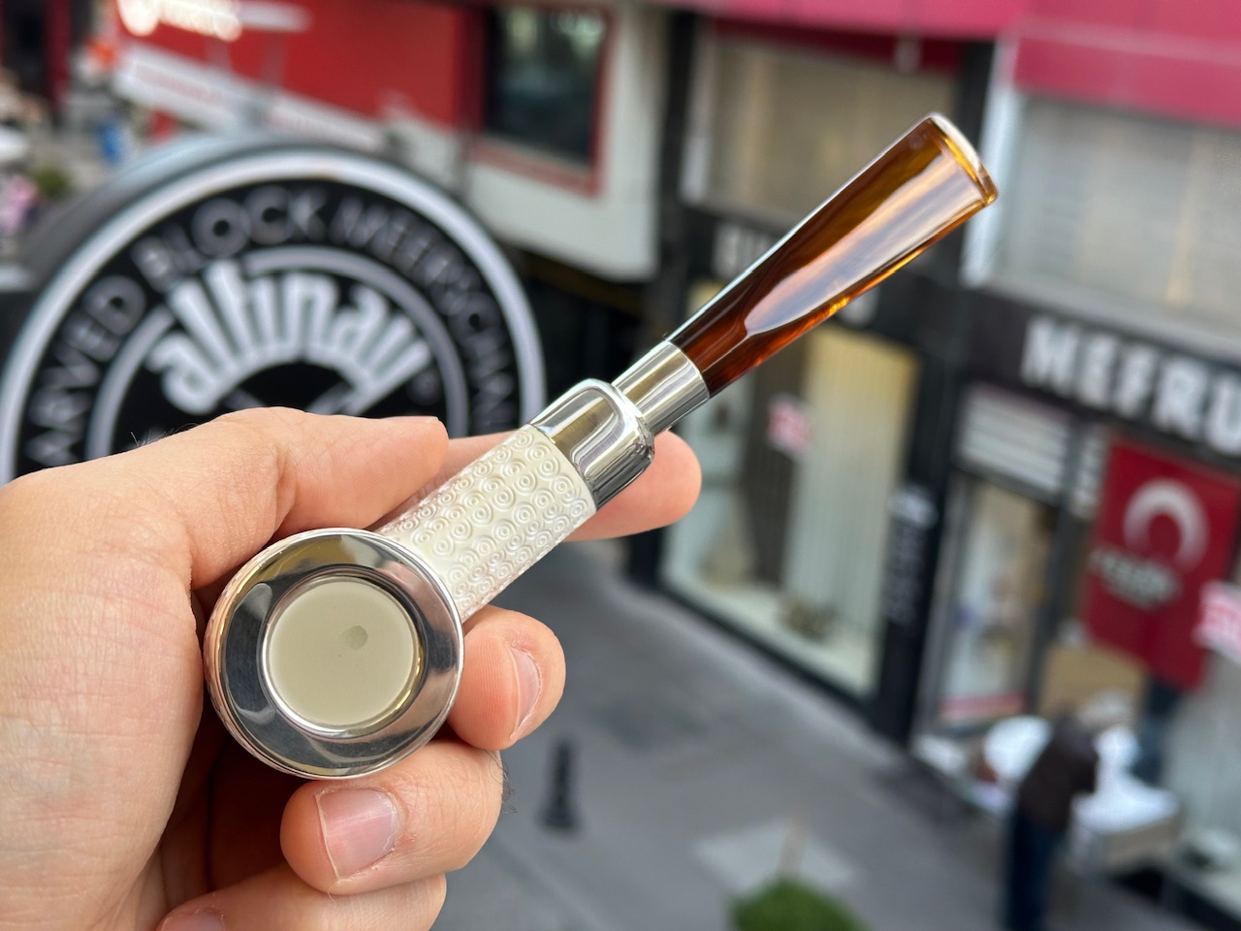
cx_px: 620
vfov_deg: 30.3
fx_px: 1721
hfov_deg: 39.7
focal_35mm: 48
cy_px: 466
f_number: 1.78
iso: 64
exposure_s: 1/121
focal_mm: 6.86
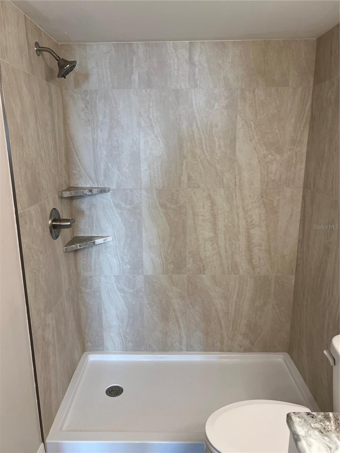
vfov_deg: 67.3
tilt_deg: -14.0
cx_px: 170
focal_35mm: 26
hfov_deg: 53.1
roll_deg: +1.4
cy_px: 226
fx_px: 340
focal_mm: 5.7
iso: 100
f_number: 1.5
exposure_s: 1/120
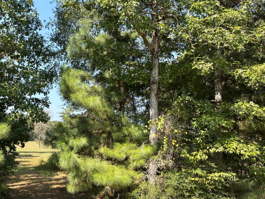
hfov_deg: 47.9
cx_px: 82
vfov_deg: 37.7
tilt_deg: +7.9
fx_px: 291
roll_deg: -3.4
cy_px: 102
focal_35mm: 38
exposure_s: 1/837
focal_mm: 5.96
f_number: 1.6
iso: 50
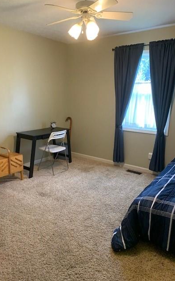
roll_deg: -0.3
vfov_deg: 66.5
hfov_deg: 44.4
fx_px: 214
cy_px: 140
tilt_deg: -10.9
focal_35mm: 28
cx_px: 73
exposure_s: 1/60
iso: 320
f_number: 1.8
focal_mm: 4.25
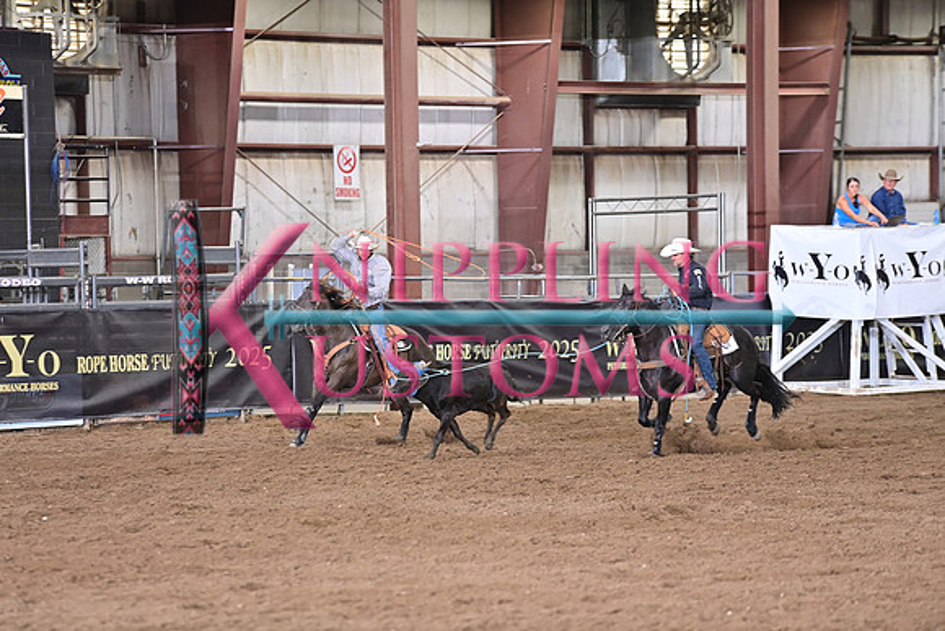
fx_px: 5251
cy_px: 316
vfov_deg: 6.9
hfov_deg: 10.3
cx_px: 472
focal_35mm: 200
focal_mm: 200
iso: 2500
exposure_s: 1/250
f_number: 3.5
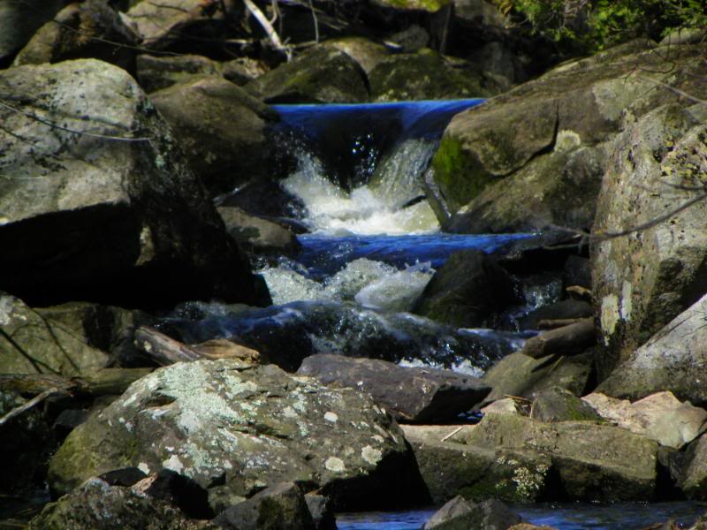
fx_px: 12745
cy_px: 265
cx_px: 354
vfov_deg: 2.4
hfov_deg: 3.2
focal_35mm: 624
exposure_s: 1/1000
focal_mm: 110.4
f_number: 5
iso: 200
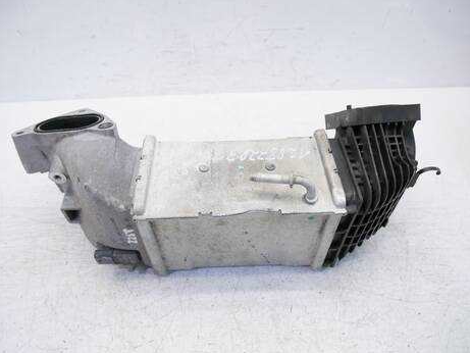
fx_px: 340
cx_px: 227
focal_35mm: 25
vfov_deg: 54.9
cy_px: 180
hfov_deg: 69.4
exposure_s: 1/80
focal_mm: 12
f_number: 3.5
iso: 200
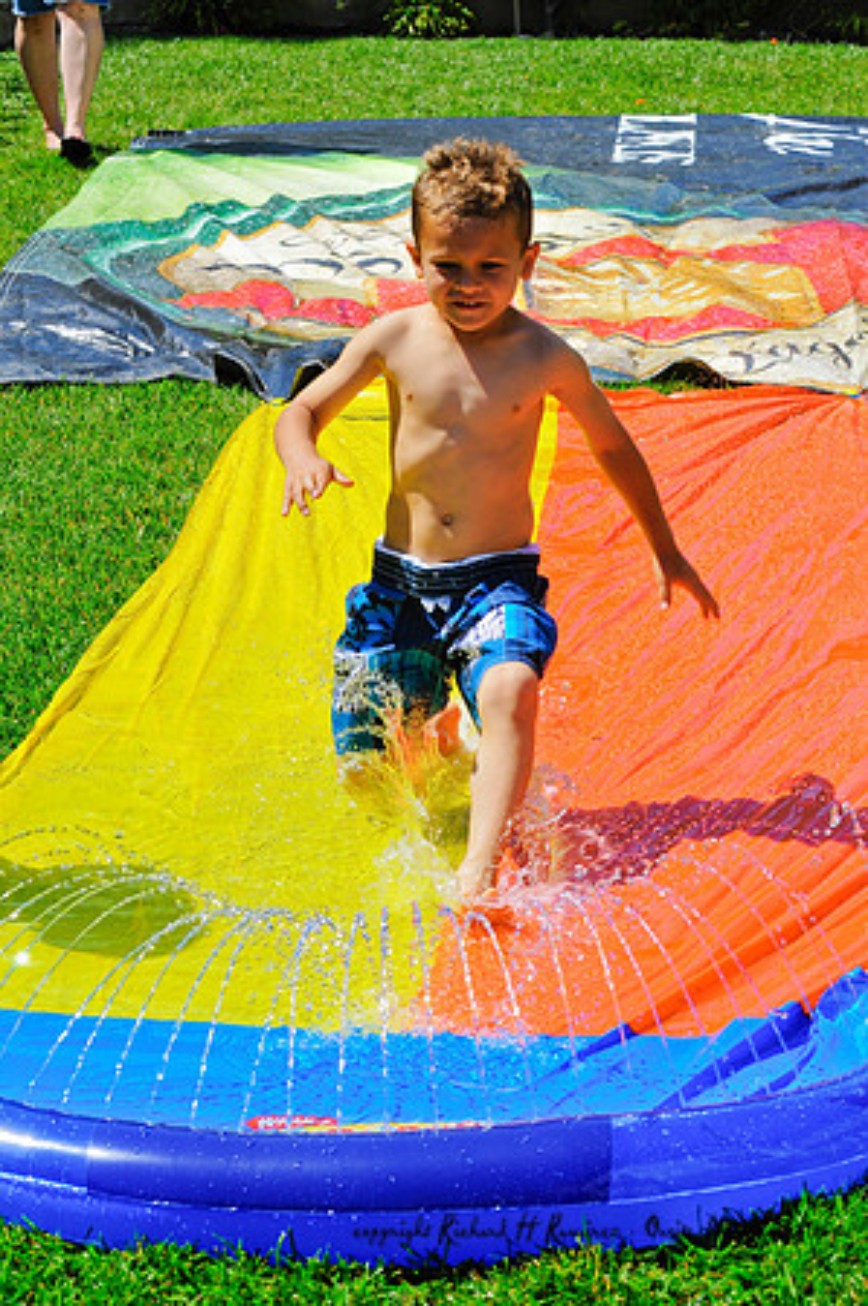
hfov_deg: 13.0
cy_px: 653
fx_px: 3806
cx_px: 434
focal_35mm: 105
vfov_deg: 19.5
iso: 400
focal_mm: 70
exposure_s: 1/640
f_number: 10
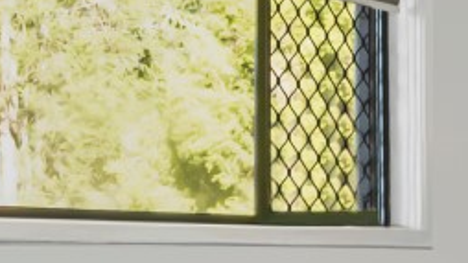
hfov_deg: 19.6
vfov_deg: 11.3
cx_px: 413
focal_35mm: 107
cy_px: 237
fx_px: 1328
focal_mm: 16
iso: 4000
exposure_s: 1/15
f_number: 6.3
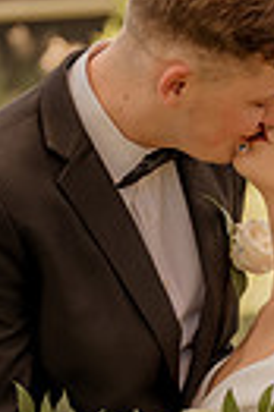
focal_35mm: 230
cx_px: 208
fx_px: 2633
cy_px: 333
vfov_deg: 8.9
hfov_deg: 6.0
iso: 250
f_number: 2.8
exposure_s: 1/640
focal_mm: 67
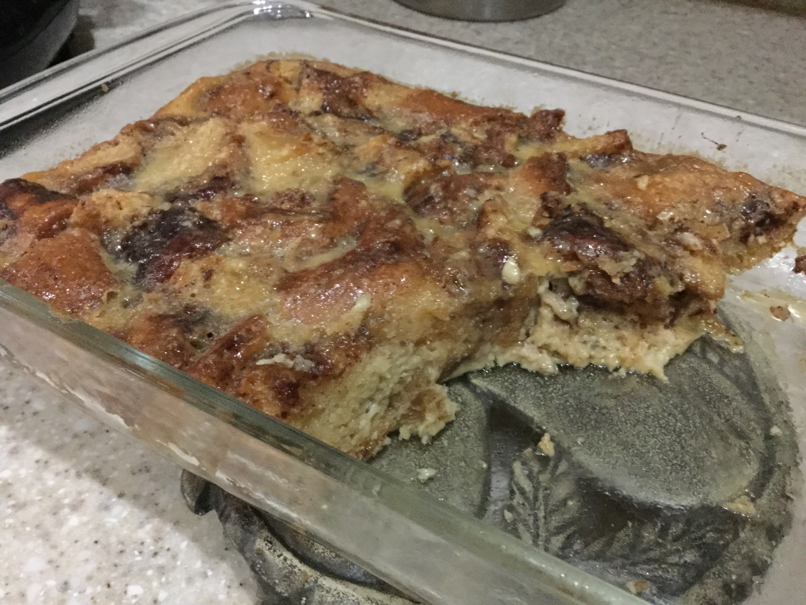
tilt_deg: -42.1
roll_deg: -4.7
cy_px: 302
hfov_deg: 58.4
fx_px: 722
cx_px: 403
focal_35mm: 31
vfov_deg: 45.4
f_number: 2.4
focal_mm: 3.3
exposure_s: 1/15
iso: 500
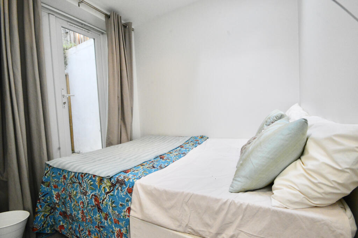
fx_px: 149
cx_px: 179
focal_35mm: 15
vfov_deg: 77.2
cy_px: 119
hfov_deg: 100.4
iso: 3200
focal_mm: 10
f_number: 16
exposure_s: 1/60
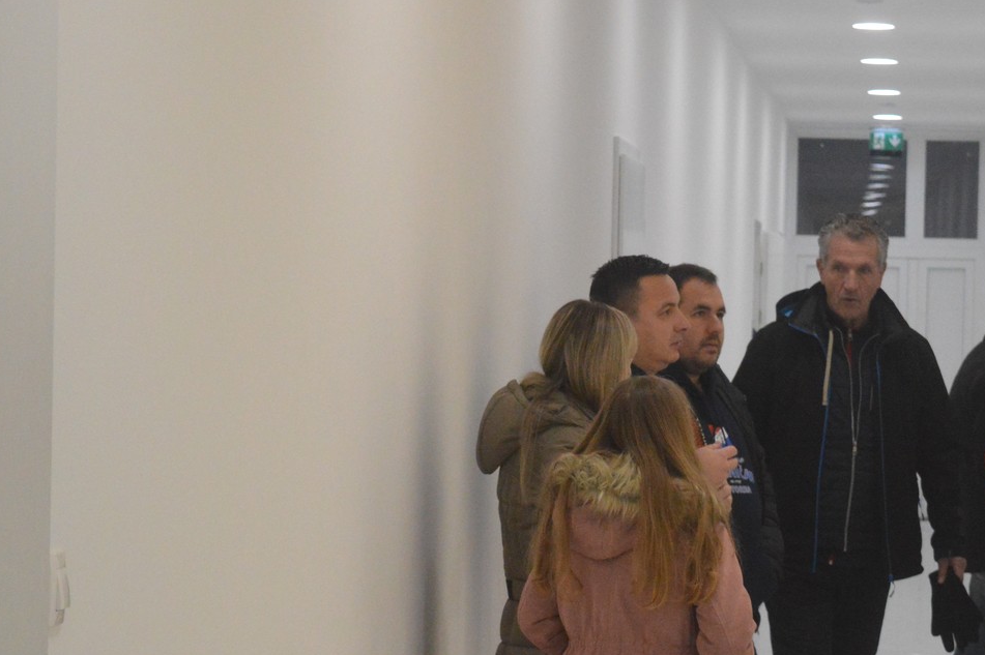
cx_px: 781
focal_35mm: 141
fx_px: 3852
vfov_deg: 9.7
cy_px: 505
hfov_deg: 14.5
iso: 3200
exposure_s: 1/500
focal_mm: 55
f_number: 5.6
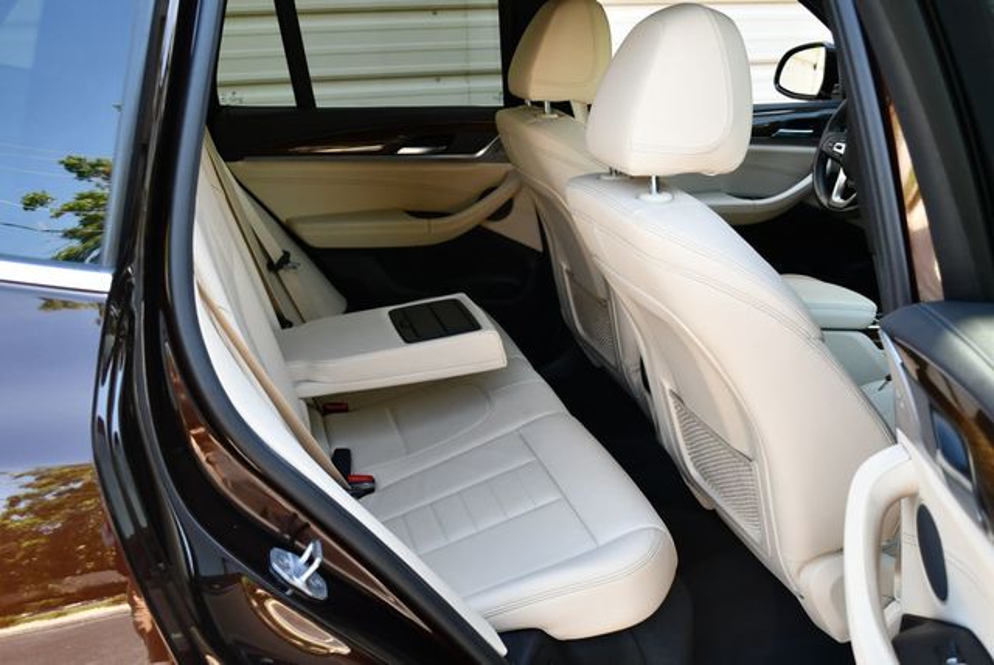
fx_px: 995
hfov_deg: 53.1
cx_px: 497
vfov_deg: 36.9
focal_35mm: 36
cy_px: 332
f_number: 3.5
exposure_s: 1/250
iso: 450
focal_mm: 18
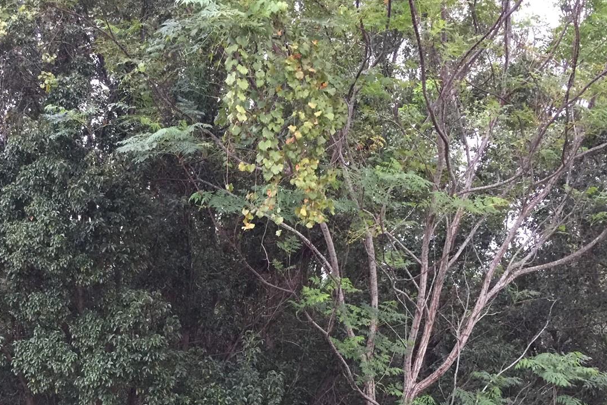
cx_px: 194
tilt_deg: +2.5
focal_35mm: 45
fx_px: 759
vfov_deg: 29.1
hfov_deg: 42.9
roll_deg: -0.6
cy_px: 330
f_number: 2.2
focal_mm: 4.15
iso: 80
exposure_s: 1/15
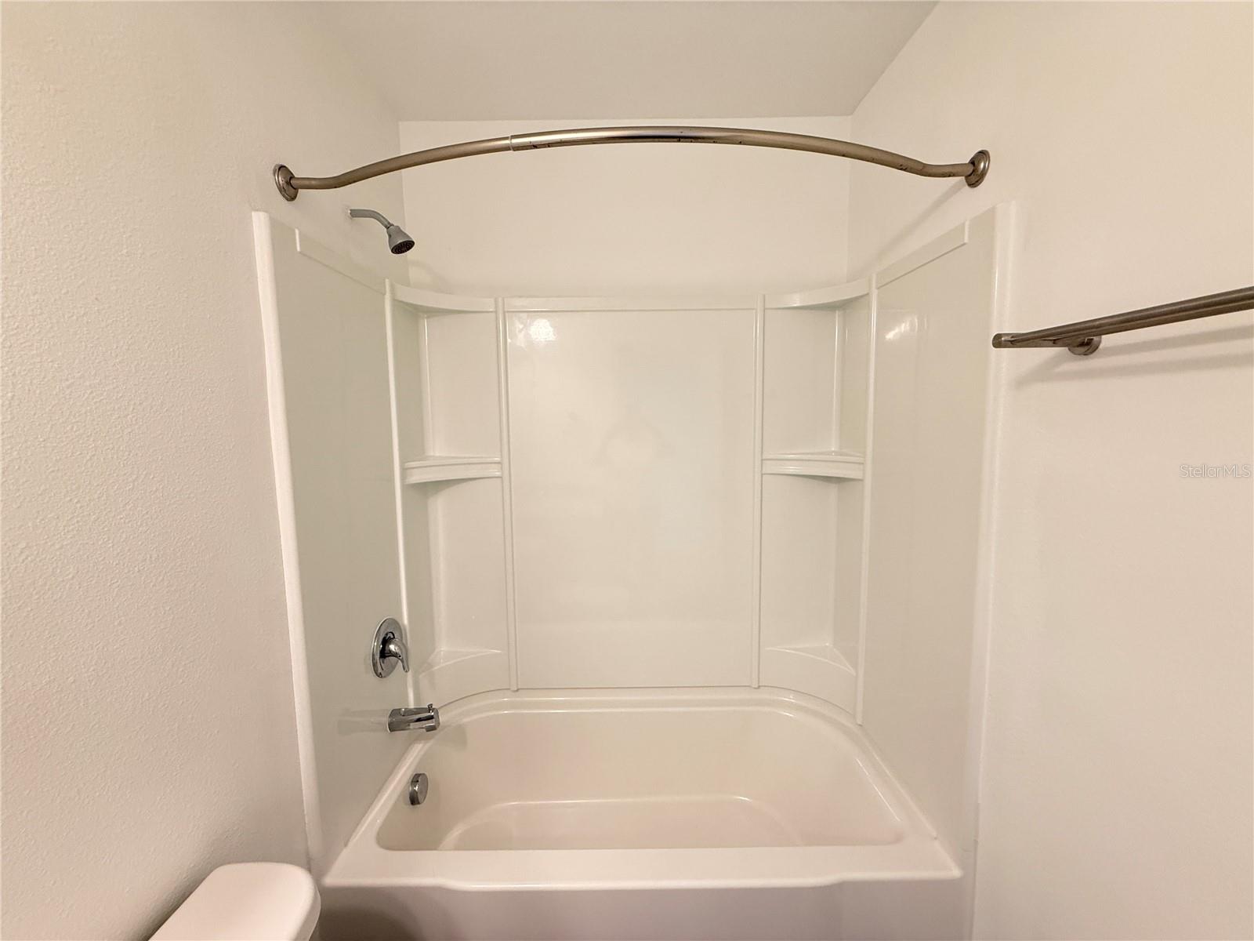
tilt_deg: -4.5
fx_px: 507
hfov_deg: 102.1
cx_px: 627
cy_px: 470
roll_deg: +0.8
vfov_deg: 85.7
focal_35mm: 14
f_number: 2.2
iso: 200
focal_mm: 2.22
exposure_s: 1/60
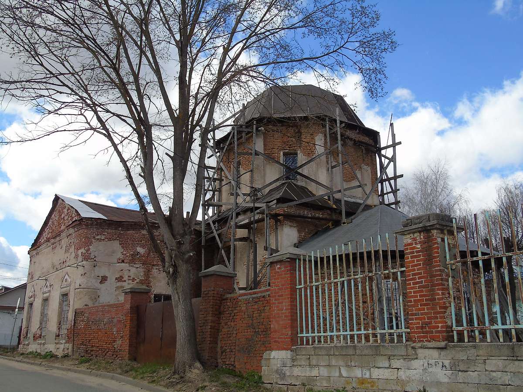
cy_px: 196
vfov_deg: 41.8
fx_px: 514
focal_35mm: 34
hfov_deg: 54.0
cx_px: 262
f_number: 3.8
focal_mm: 6.1
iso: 80
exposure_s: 1/640
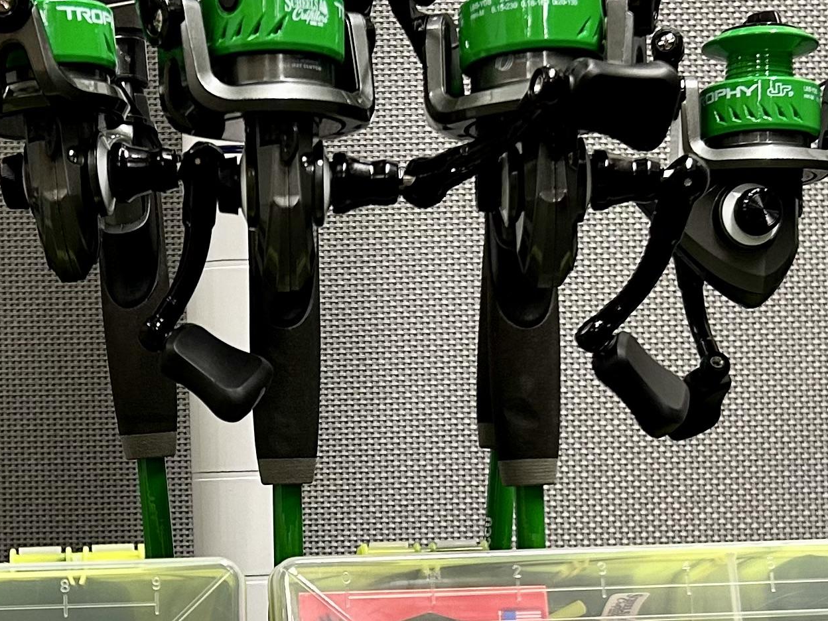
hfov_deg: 23.1
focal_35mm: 84
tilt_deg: -0.6
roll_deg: +2.6
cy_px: 552
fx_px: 2009
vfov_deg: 17.3
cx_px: 247
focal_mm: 5.7
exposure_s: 1/60
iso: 160
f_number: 1.5
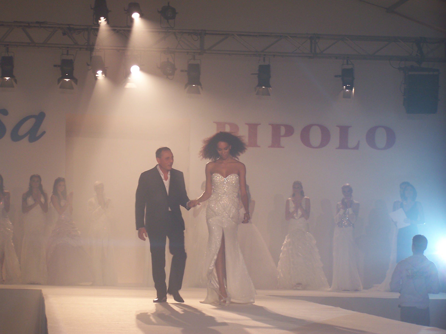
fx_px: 1507
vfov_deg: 12.7
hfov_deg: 16.8
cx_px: 223
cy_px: 167
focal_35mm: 117
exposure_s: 1/60
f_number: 3.2
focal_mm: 19.4
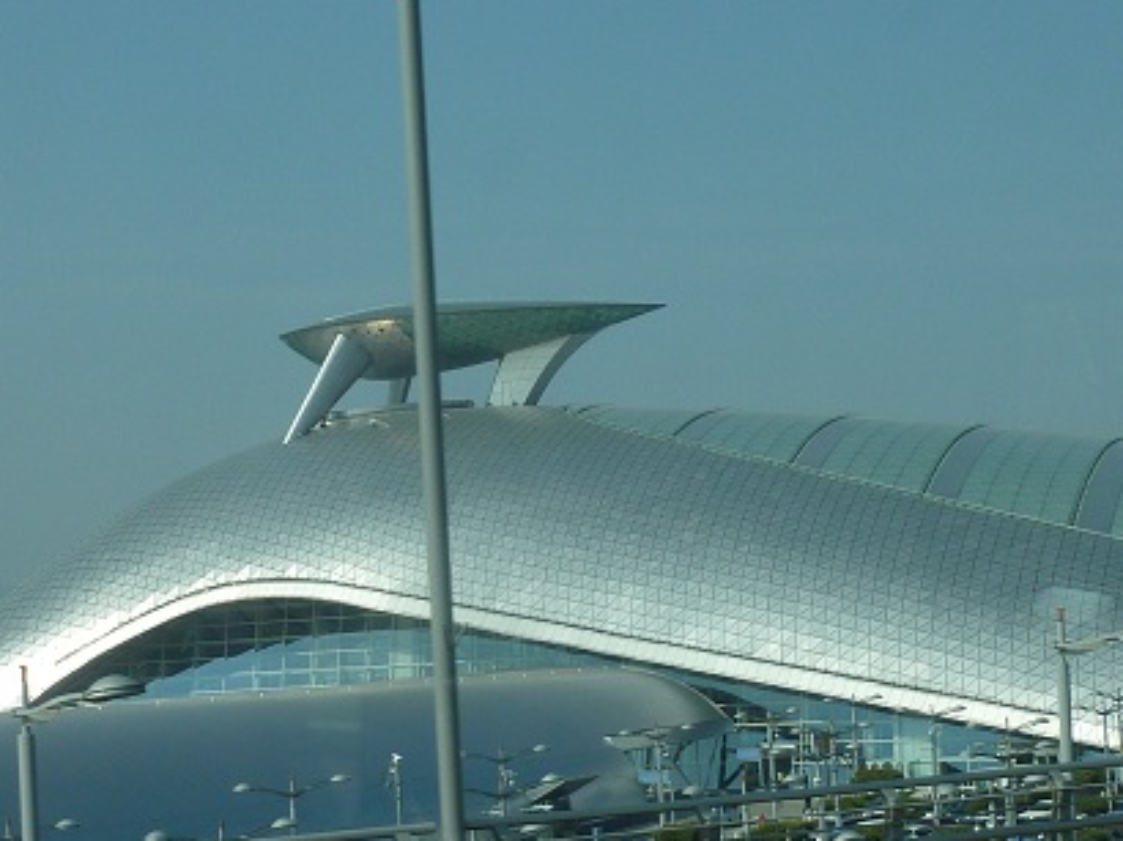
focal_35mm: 89
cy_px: 452
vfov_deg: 16.6
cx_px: 551
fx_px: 2886
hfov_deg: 22.0
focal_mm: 6.9
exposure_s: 1/500
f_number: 5.6
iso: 80
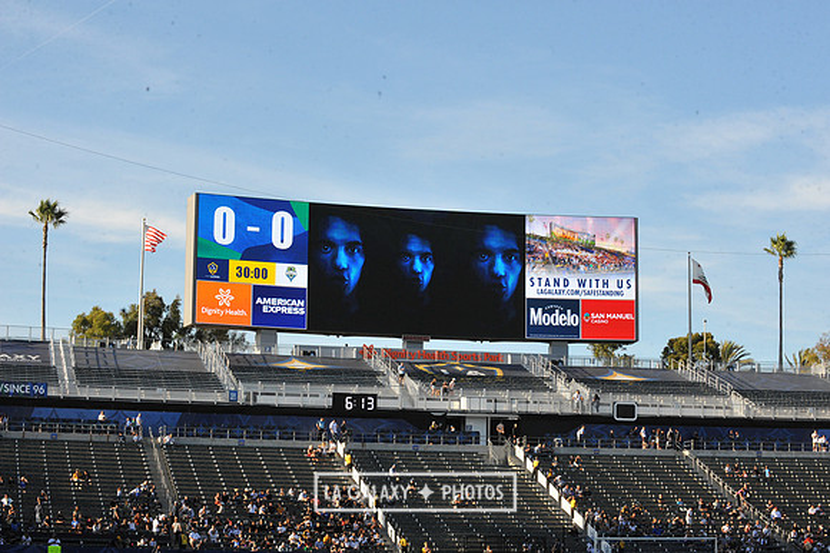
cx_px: 415
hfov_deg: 25.4
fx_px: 1843
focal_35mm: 80
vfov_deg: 17.0
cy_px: 276
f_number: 14
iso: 1600
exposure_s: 1/800
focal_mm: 80
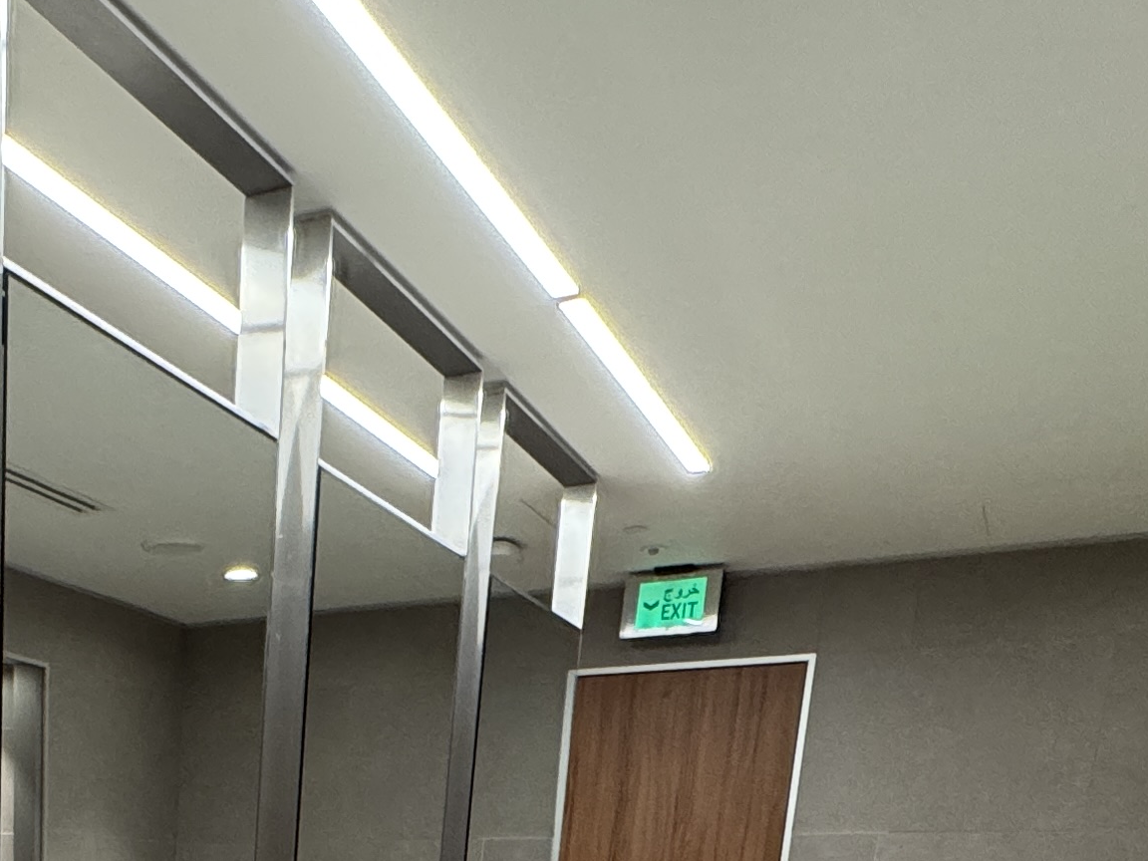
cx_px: -4
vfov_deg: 22.8
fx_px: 1625
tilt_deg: -15.6
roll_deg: -0.9
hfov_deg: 35.2
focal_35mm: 49
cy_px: 1368
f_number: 2.2
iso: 200
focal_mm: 2.22
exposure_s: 1/100
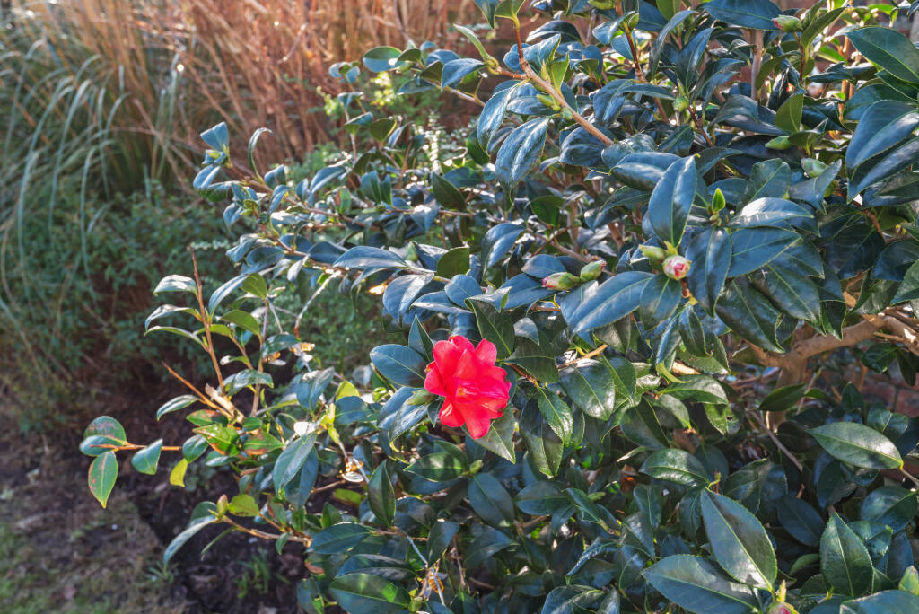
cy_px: 307
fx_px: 894
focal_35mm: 35
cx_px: 460
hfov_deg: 54.4
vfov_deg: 37.9
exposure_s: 1/13
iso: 250
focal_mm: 35
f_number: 9
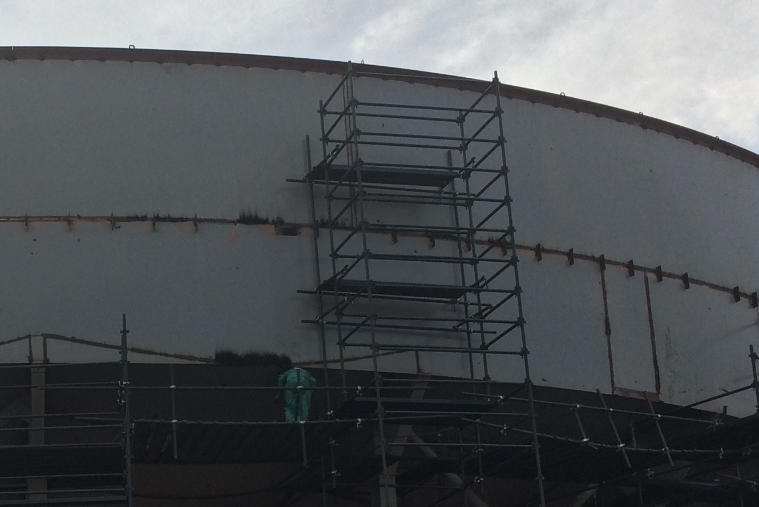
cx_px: 2
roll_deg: +2.0
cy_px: 522
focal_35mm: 74
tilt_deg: +12.5
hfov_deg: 26.0
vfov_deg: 17.9
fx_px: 1560
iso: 32
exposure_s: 1/1208
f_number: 2.2
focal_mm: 4.15
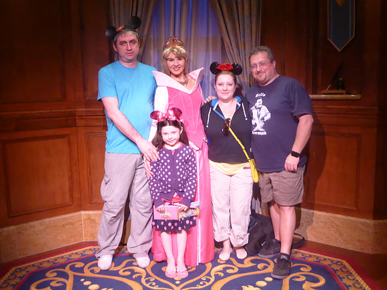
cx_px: 194
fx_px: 391
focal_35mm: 35
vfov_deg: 40.7
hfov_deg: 52.6
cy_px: 145
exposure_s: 1/30
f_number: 3.7
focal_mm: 6.1
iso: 800
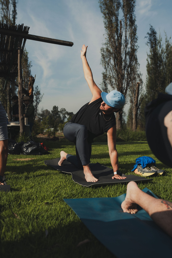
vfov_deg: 55.8
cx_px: 86
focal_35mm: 34
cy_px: 129
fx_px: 244
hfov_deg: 38.9
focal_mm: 34
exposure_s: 1/800
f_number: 4
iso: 100
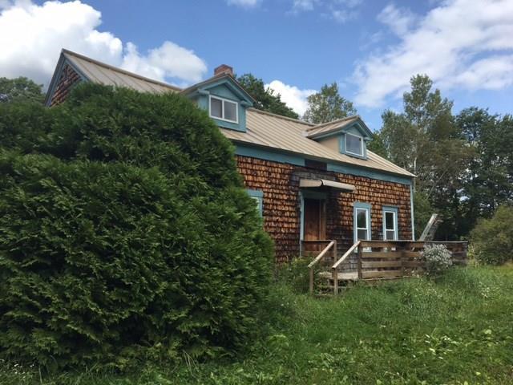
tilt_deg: +7.5
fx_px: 430
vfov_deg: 48.2
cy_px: 192
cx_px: 256
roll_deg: -0.6
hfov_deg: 61.7
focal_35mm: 29
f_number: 2.2
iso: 25
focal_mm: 4.15
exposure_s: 1/1131
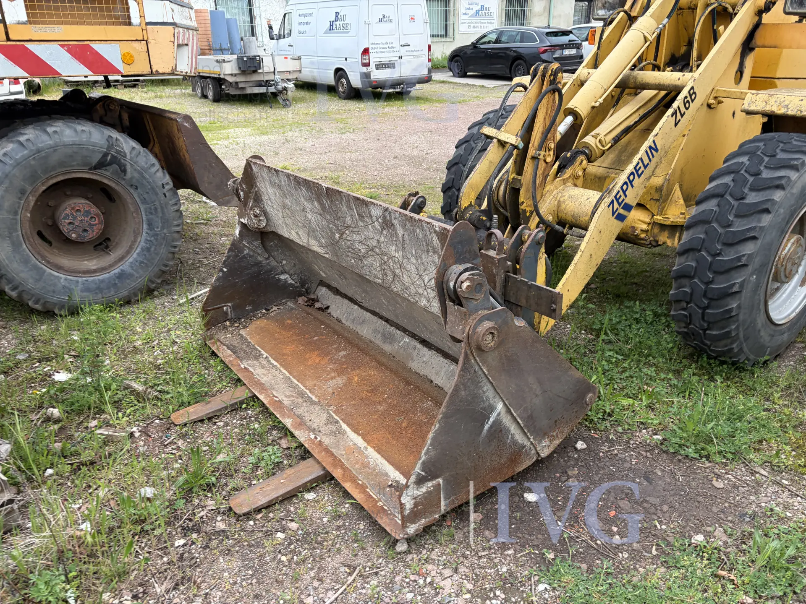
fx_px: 605
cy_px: 302
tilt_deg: -23.2
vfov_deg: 53.1
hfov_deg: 67.3
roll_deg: -3.3
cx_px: 403
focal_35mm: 26
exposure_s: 1/203
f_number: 1.6
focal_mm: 5.96
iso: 64
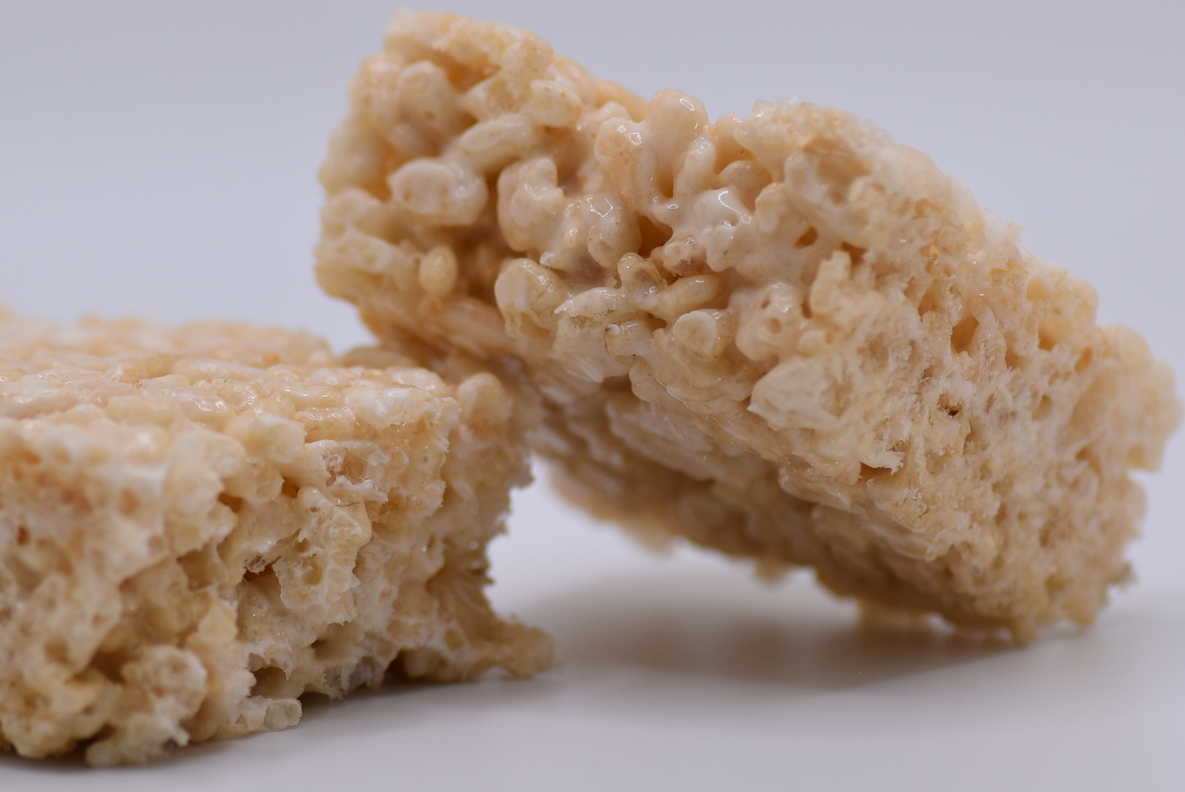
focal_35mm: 227
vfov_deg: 6.1
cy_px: 341
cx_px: 377
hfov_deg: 9.1
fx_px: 7478
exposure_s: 1/500
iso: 220
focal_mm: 100
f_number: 5.6
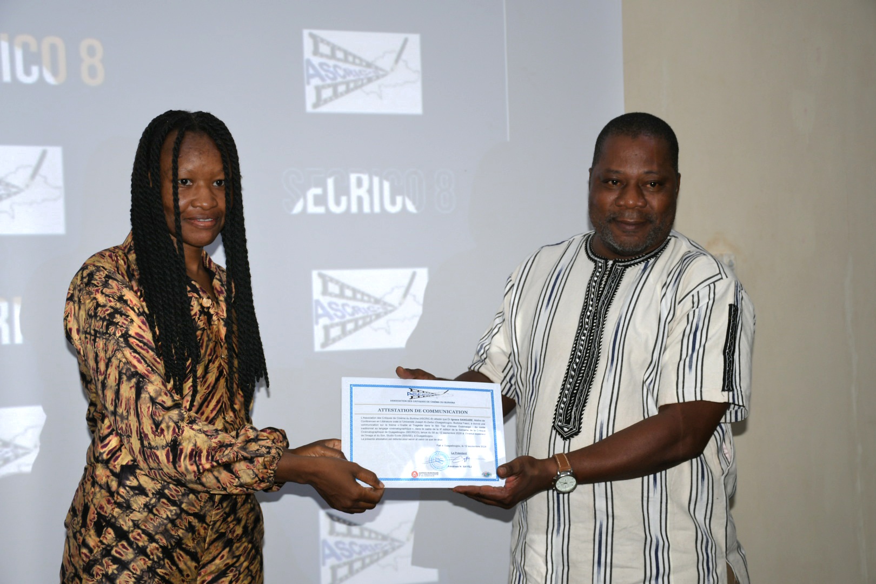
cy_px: 292
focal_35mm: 63
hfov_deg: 31.9
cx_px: 438
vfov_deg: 21.6
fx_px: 1533
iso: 200
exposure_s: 1/60.2
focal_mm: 42
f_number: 4.5
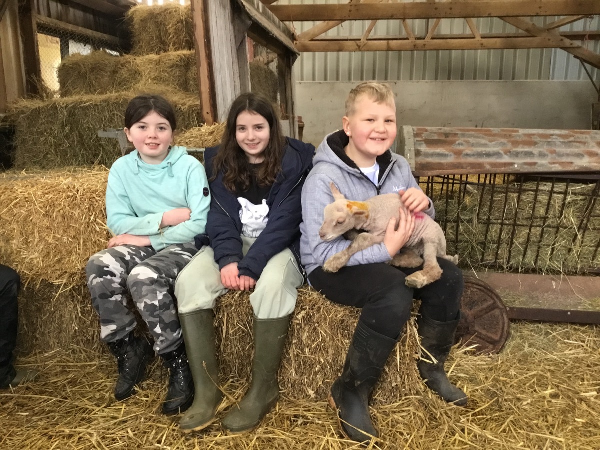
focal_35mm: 31
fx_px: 537
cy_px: 225
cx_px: 300
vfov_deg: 45.4
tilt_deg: -11.0
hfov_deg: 58.4
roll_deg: -0.1
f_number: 2.4
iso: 200
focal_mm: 3.3
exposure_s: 1/33
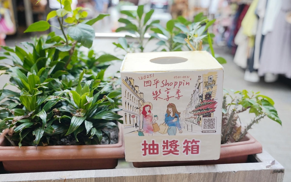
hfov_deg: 50.4
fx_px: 309
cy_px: 96
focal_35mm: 39
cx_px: 145
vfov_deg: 32.8
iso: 800
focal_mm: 38
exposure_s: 1/160
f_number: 4
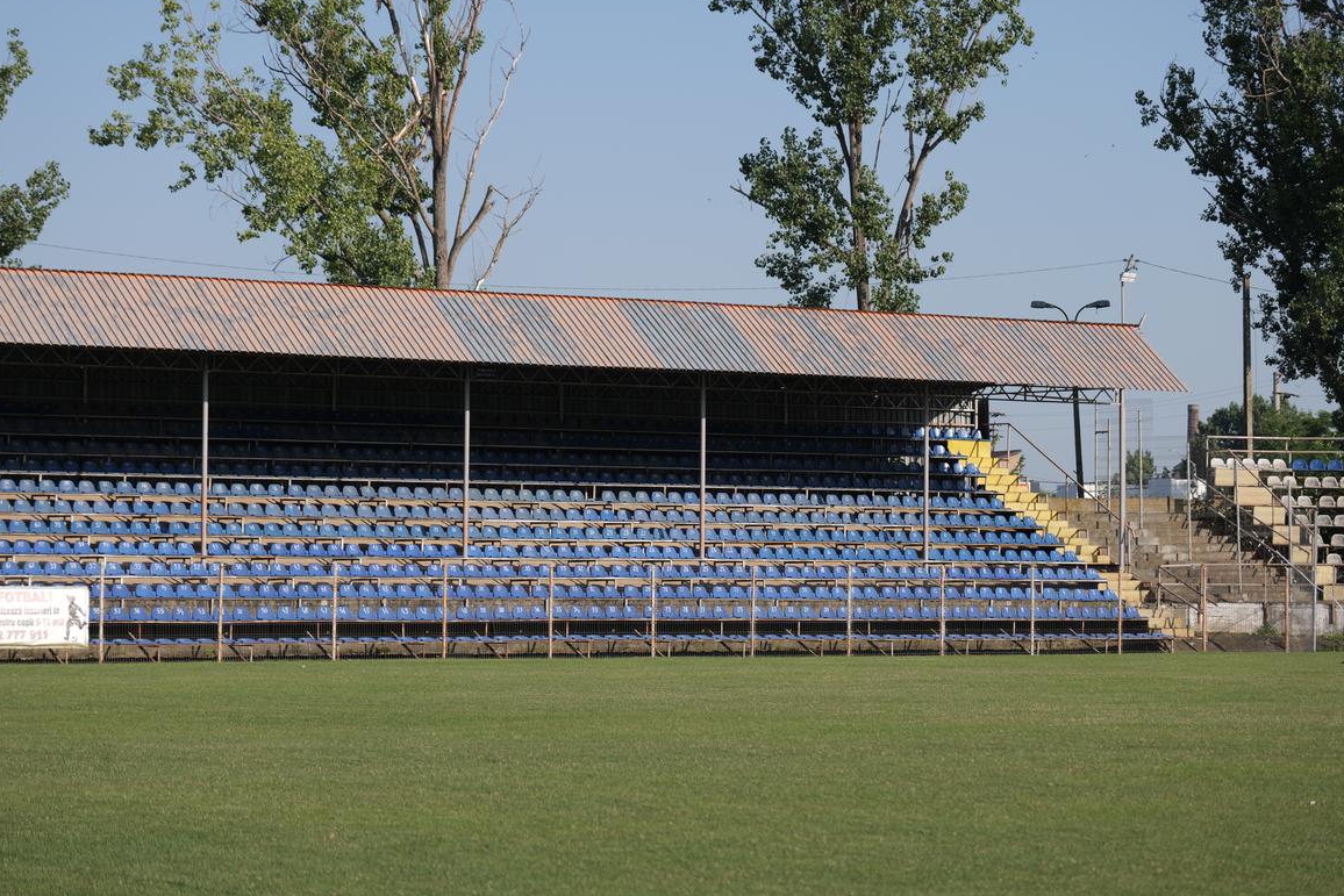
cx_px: 666
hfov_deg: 18.8
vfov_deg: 12.6
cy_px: 432
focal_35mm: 109
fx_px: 4070
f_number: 4
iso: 64
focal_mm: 105
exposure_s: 1/1000
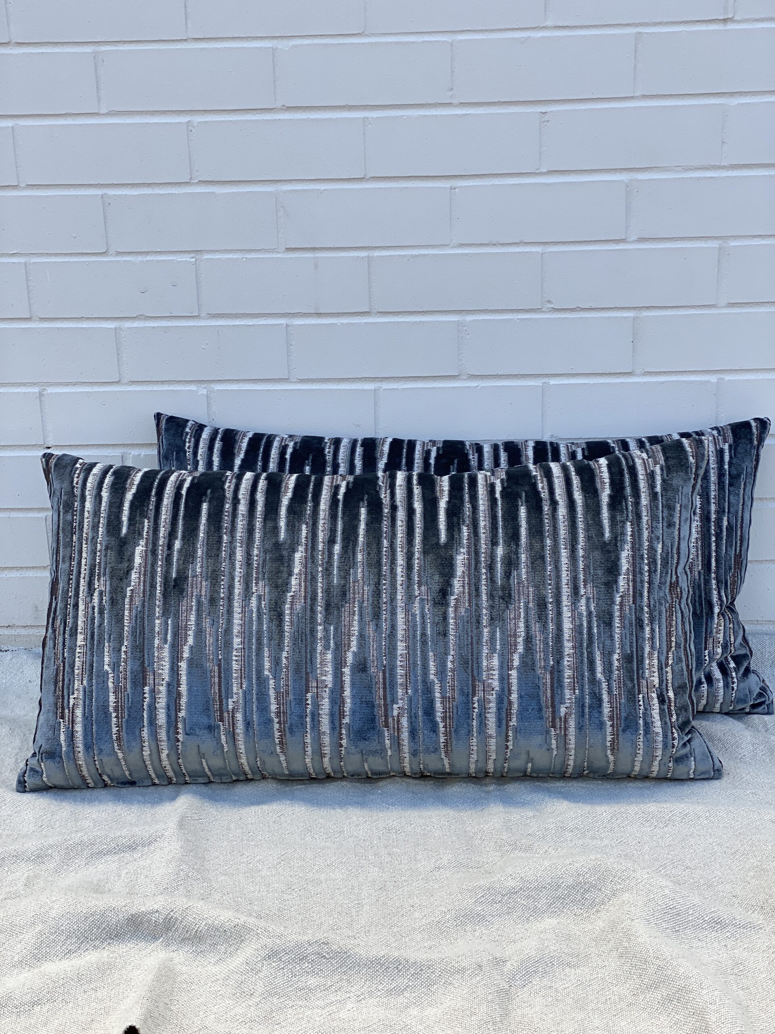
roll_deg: +1.7
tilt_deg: -15.9
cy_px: 517
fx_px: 1552
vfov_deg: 36.8
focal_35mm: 52
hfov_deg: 28.0
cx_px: 388
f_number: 2
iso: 20
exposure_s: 1/347
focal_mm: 6
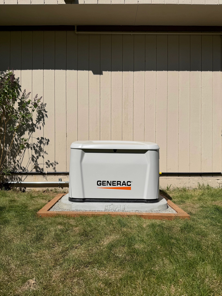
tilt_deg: -0.4
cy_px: 148
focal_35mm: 24
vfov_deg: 71.6
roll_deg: -1.3
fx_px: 205
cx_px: 111
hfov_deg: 56.8
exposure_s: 1/10309
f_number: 1.78
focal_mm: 6.76
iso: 80
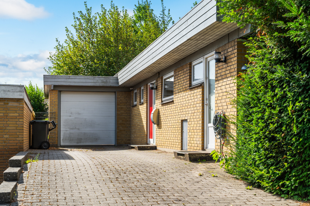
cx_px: 155
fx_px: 426
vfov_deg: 27.3
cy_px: 103
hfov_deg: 40.0
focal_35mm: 50
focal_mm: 33
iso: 200
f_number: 8
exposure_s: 1/160
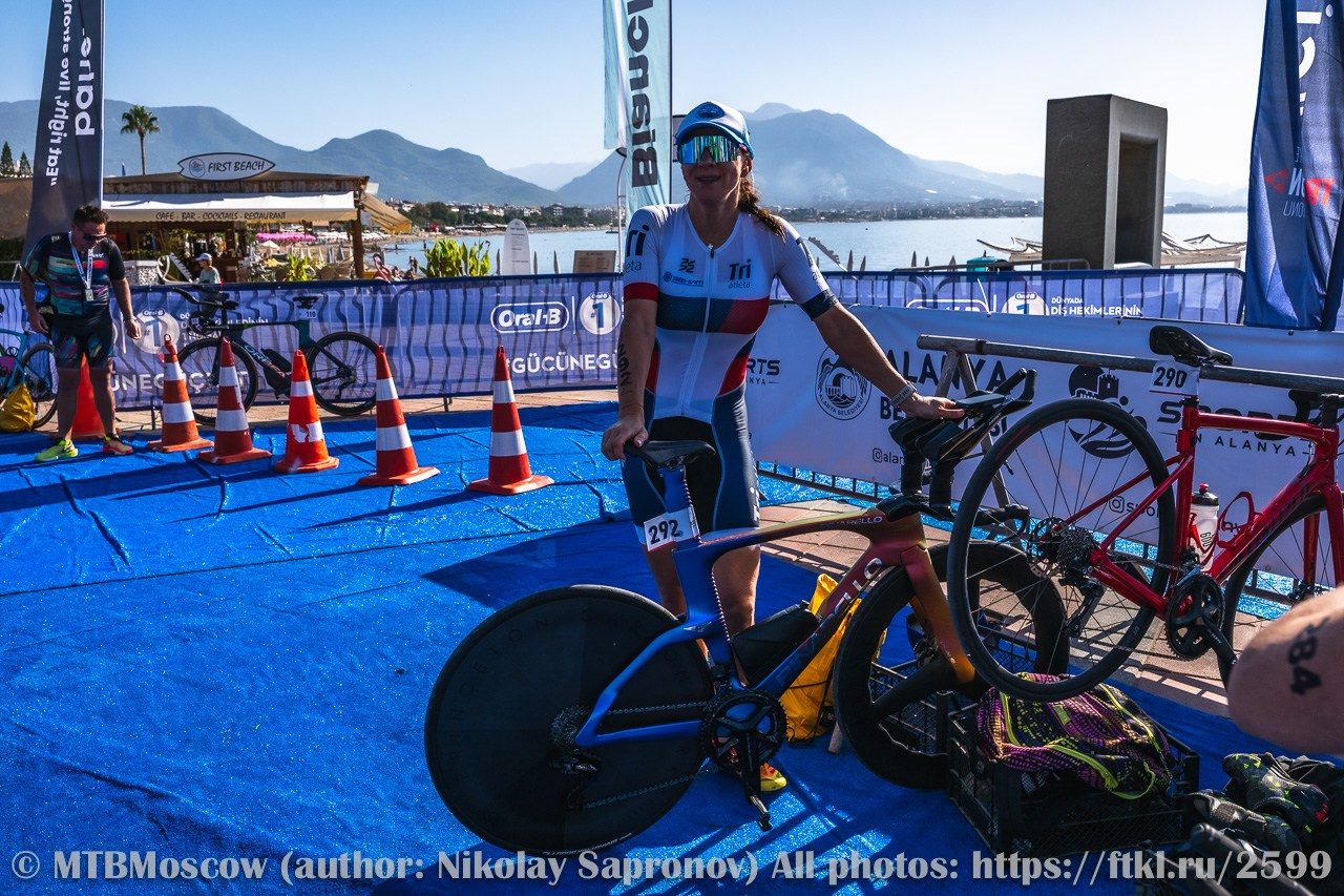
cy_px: 448
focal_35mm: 30
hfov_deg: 61.1
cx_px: 672
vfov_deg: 42.9
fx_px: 1138
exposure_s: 1/1000
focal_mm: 30.5
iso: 200
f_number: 8
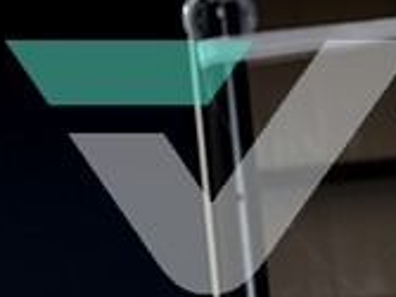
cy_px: 455
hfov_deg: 8.3
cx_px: 617
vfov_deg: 6.3
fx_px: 2675
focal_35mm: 234
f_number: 8
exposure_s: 1/250
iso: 100
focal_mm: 70
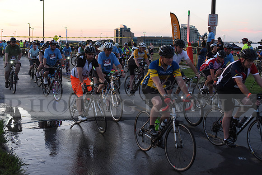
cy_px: 88
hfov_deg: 39.6
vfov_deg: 27.0
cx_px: 131
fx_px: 364
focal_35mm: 50
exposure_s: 1/400
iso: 2500
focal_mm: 50
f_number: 3.2
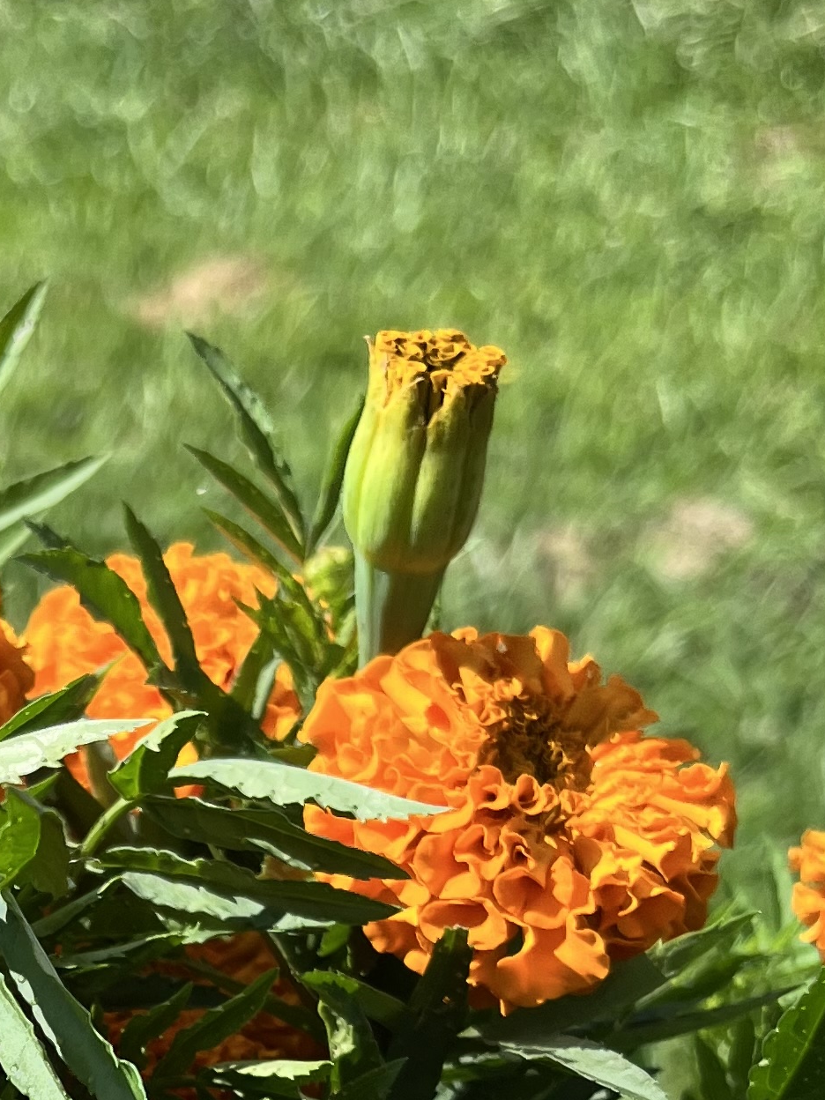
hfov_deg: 17.2
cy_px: 1329
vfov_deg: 21.6
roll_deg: +6.6
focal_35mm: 84
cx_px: -2
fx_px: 2669
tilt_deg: -34.9
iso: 50
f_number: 1.6
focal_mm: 5.1
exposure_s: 1/1957
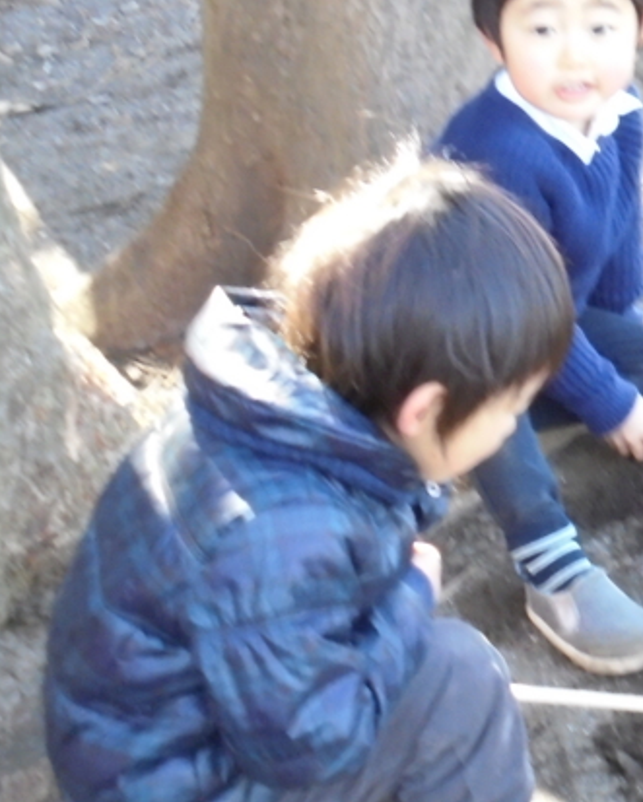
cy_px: 219
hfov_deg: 13.9
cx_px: 969
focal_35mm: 104
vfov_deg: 18.3
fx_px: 2471
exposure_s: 1/50
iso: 400
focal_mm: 7.8
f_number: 4.5
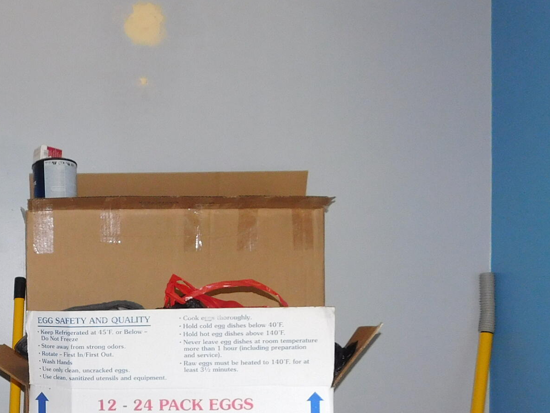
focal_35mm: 58
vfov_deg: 24.7
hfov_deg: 31.6
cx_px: 51
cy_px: 345
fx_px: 921
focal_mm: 4
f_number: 3
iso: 200
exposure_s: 1/30
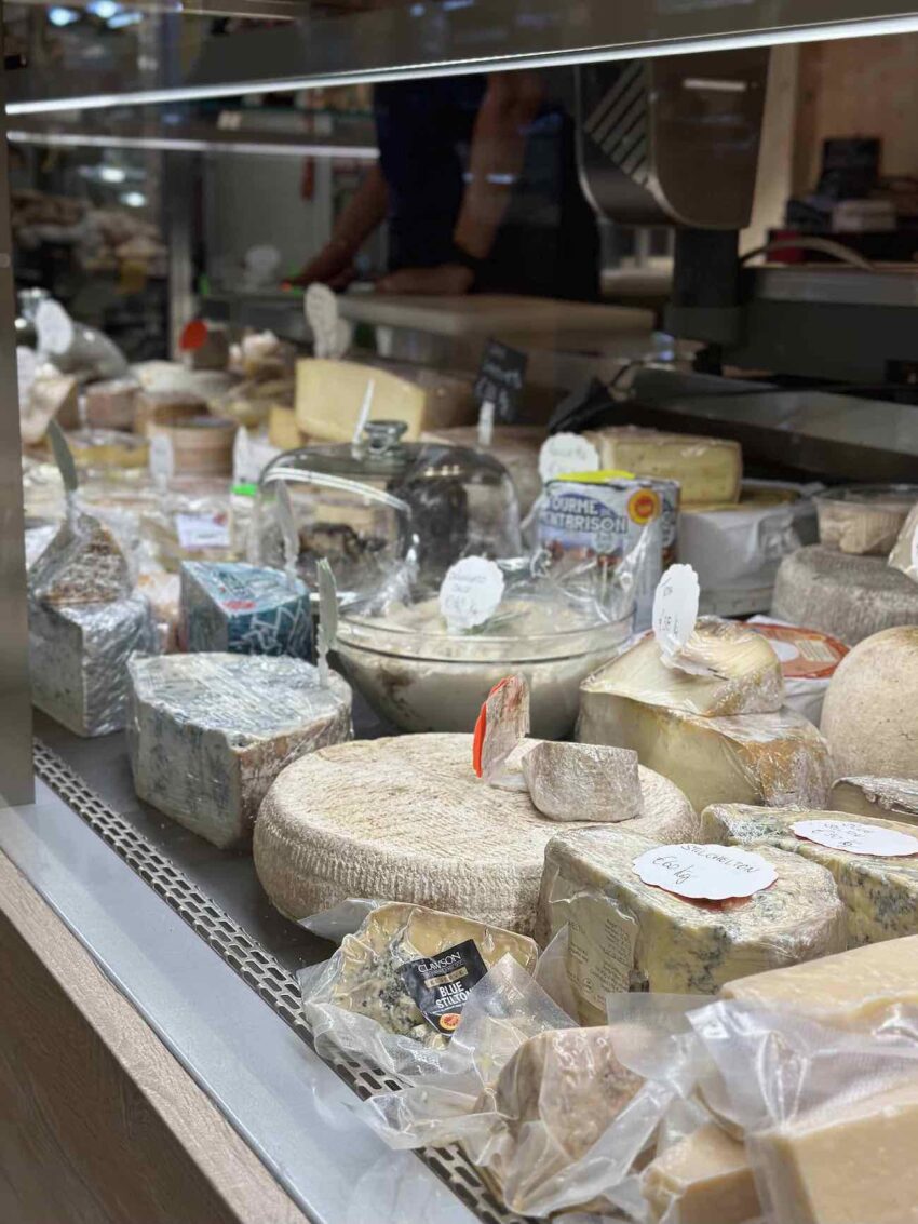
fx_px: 1697
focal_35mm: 48
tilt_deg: -13.3
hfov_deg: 30.3
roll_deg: +1.7
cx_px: 459
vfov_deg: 39.7
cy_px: 612
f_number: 1.78
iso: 80
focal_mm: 6.86
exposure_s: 1/529
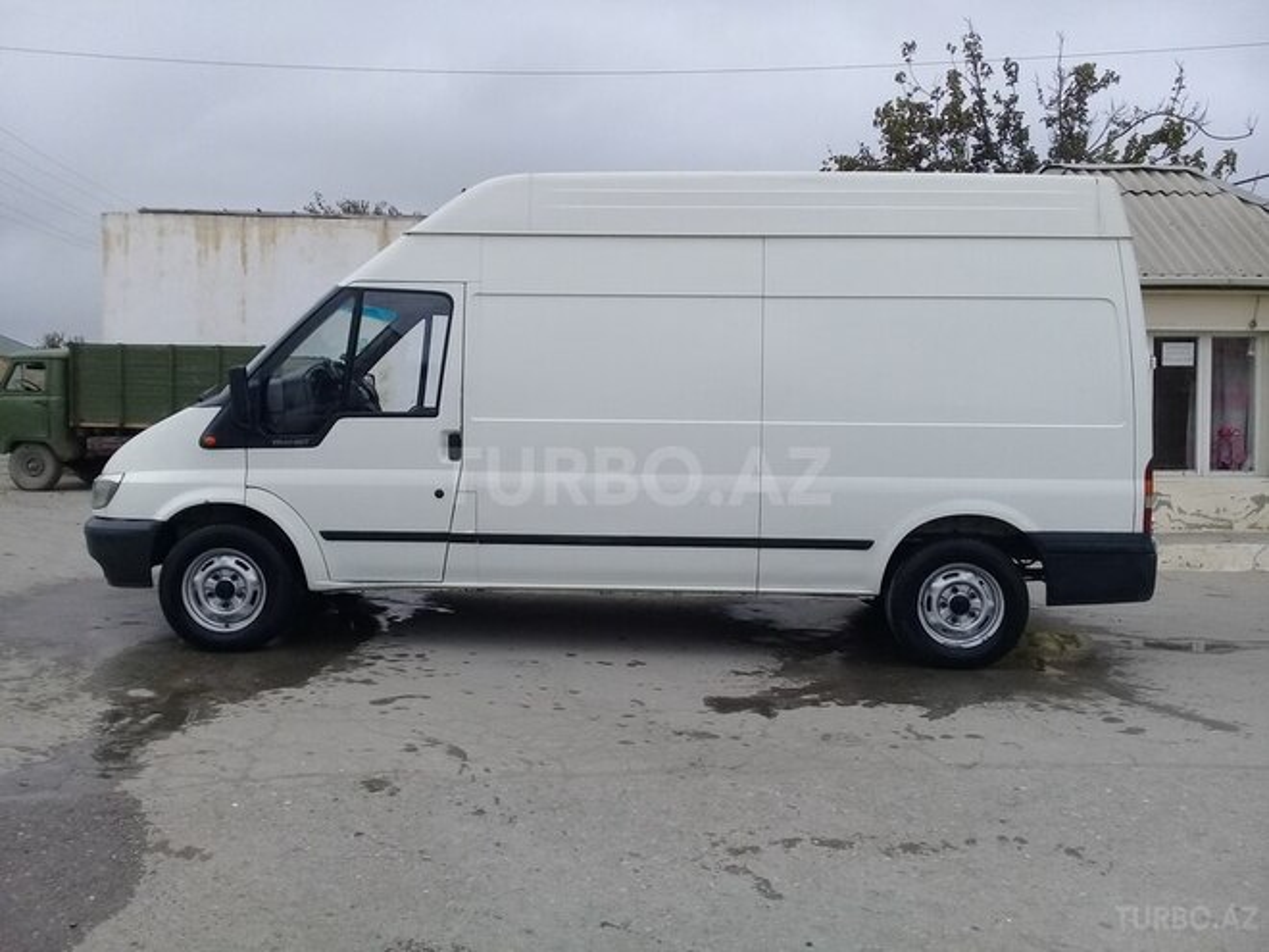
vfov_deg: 45.4
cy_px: 476
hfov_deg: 58.4
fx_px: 1136
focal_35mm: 31
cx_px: 634
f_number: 2.2
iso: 50
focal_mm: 3.3
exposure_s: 1/229
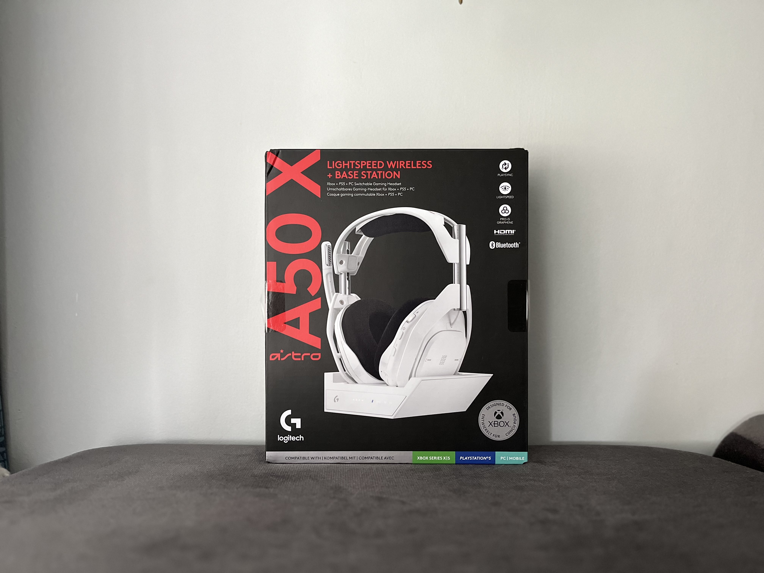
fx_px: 574
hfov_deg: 67.3
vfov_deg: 53.1
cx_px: 382
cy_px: 286
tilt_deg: -1.0
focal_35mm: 26
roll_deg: +0.6
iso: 500
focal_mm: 5.1
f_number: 1.6
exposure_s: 1/52
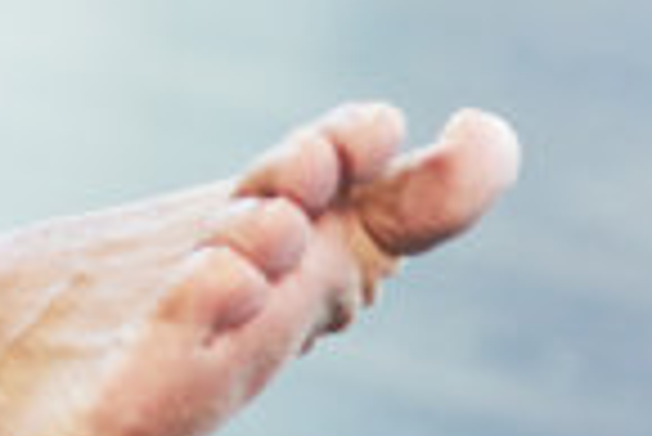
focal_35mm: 358
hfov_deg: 5.6
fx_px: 6490
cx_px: -661
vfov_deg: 3.8
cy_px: -18
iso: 400
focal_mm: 85
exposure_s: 1/200
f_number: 2.8
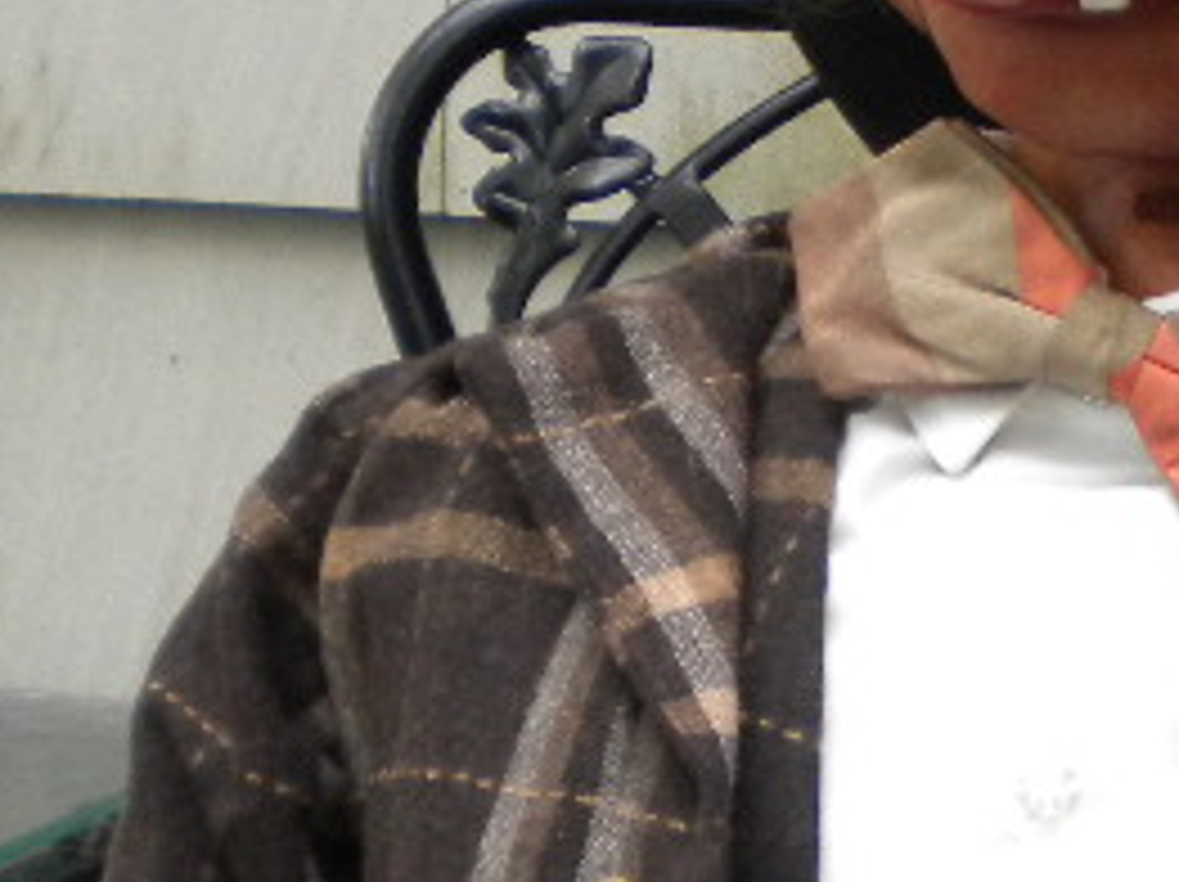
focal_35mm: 137
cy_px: 414
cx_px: 976
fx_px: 4662
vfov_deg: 10.8
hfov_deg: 14.3
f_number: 3.1
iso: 213
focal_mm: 6.3
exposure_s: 1/53
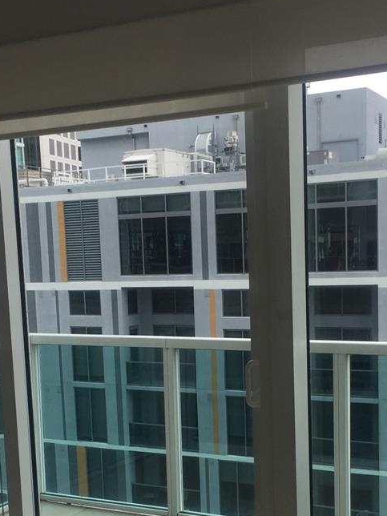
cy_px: 380
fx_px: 805
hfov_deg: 27.0
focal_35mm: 54
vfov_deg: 34.9
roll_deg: +2.5
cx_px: 197
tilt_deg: -5.5
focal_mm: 4.15
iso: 32
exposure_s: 1/302
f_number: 2.2
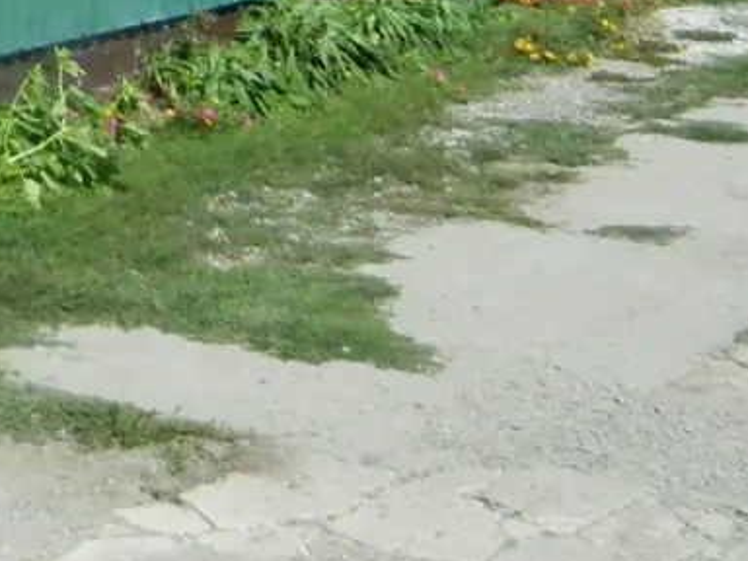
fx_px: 2701
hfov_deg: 14.6
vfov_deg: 11.3
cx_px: -405
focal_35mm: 125
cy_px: -349
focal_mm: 5.4
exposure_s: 1/493
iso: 160
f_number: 7
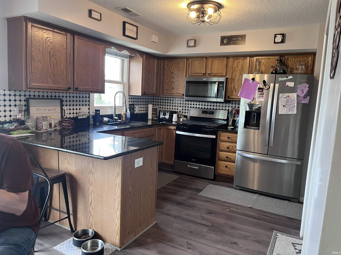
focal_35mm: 26
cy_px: 128
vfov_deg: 53.1
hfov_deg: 67.3
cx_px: 170
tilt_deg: -7.5
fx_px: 256
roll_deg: -3.1
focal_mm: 5.1
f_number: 1.6
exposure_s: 1/60
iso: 125
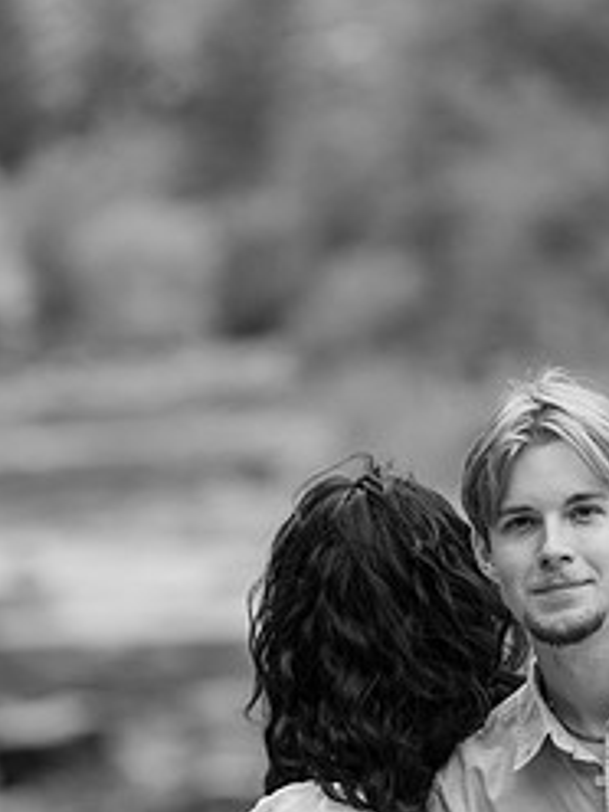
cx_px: 380
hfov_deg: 4.8
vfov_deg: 6.4
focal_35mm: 307
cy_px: 668
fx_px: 7201
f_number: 3.5
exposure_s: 1/250
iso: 320
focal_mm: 176
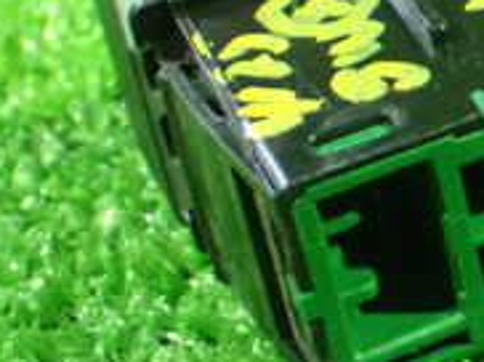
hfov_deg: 11.4
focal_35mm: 165
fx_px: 2304
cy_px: 43
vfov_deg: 8.9
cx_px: 774
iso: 1600
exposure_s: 1/20
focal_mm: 9.01
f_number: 3.2
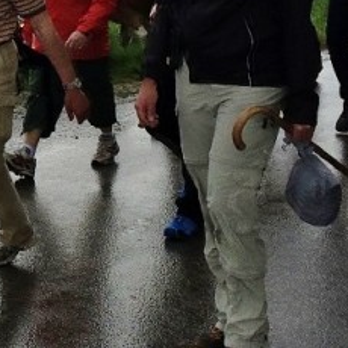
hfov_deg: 14.5
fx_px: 1297
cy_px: 11
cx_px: -130
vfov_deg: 15.1
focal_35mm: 114
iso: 32
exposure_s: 1/1580
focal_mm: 4.15
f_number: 2.2
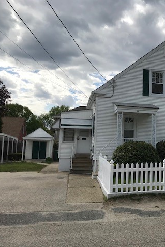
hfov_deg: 32.8
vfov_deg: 49.5
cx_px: 143
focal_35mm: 39
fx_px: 268
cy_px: 124
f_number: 1.8
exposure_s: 1/3831
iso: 20
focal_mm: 3.99
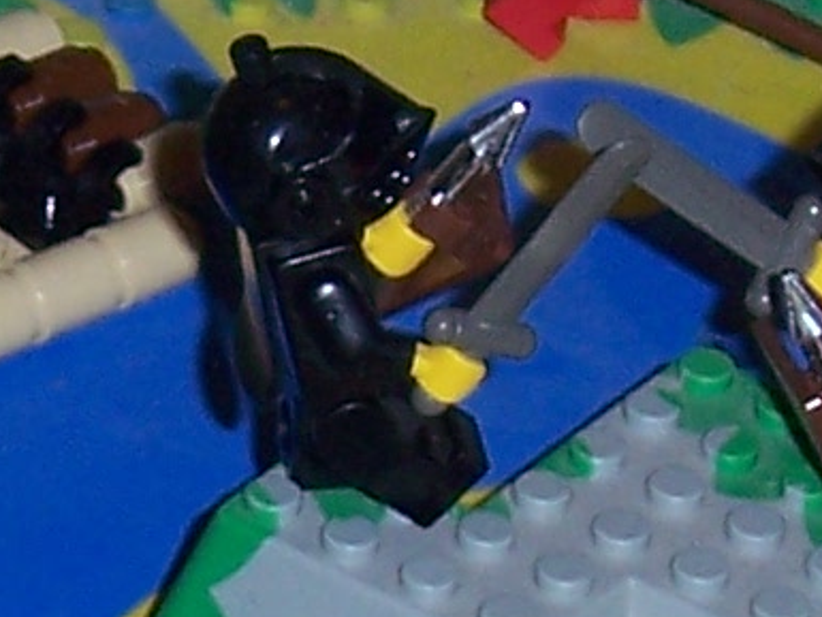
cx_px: -196
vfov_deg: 4.0
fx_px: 8908
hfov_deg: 5.3
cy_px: 278
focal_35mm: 375
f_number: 3.6
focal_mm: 9.6
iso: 100
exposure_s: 1/80
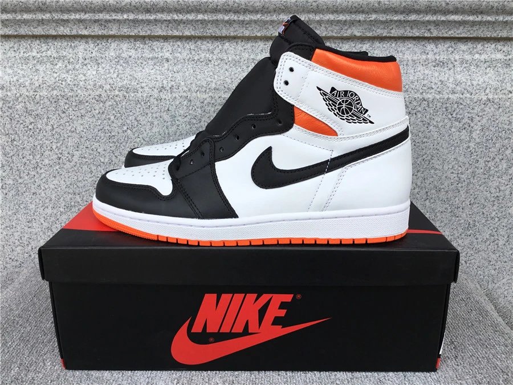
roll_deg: +0.3
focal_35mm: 31
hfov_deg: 58.4
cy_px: 192
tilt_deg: -16.7
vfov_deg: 45.4
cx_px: 256
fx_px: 459
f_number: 2.4
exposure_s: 1/578
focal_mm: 3.3
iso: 25
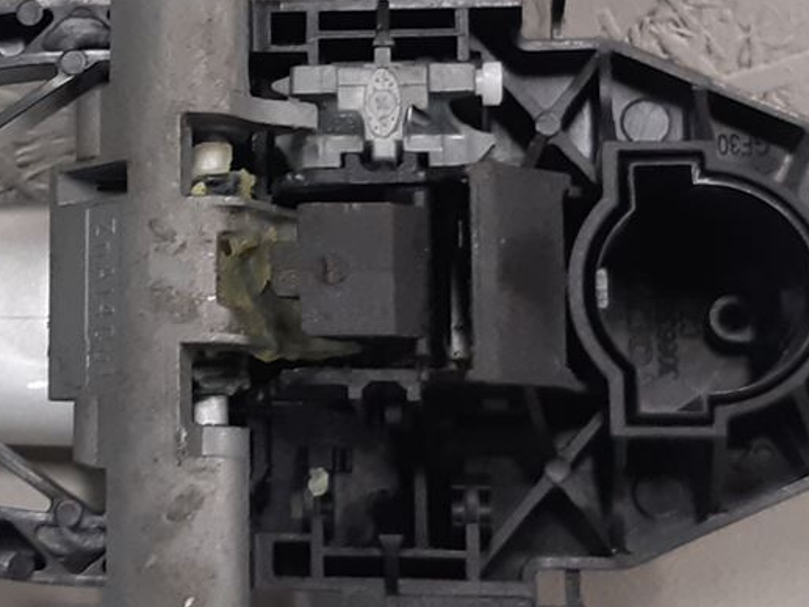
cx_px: 77
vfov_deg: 14.3
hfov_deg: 18.7
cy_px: 111
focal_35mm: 103
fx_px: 2408
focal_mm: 3.93
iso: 160
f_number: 1.7
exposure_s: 1/50
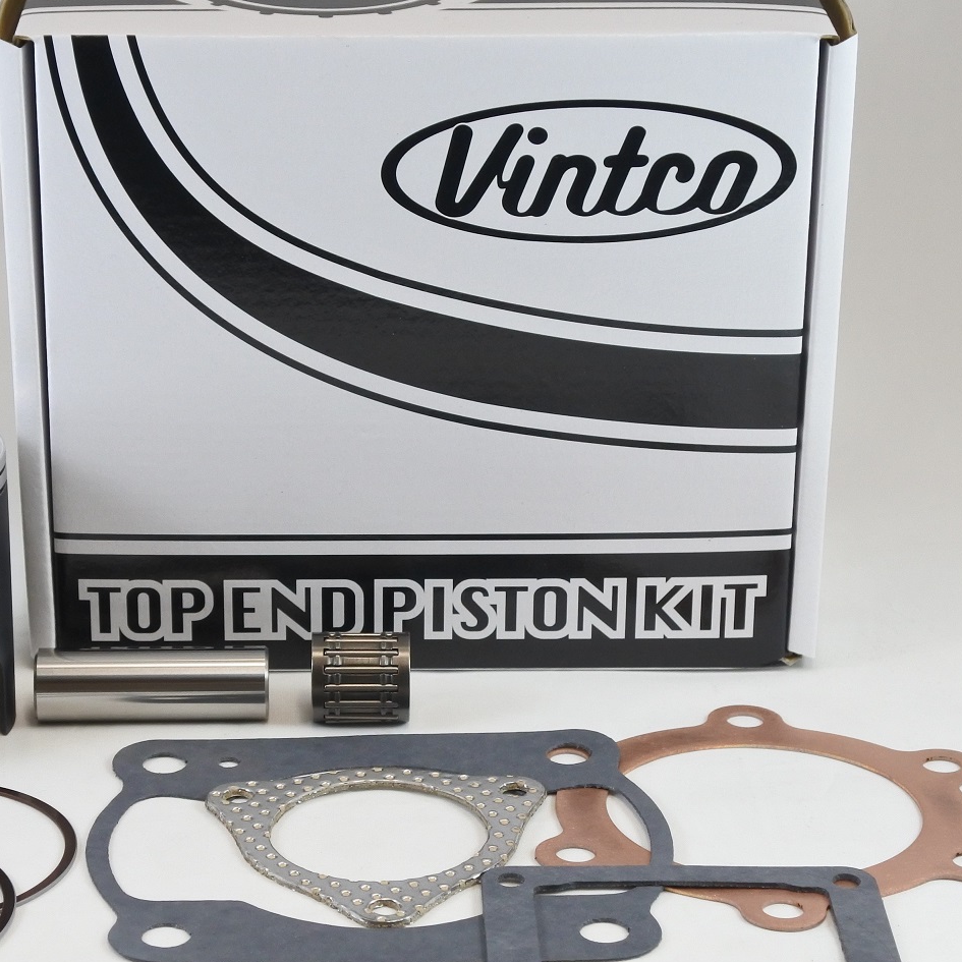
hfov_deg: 20.6
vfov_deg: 20.6
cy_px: 516
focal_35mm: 84
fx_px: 2641
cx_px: 325
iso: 500
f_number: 4.5
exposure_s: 1/125
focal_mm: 19.7
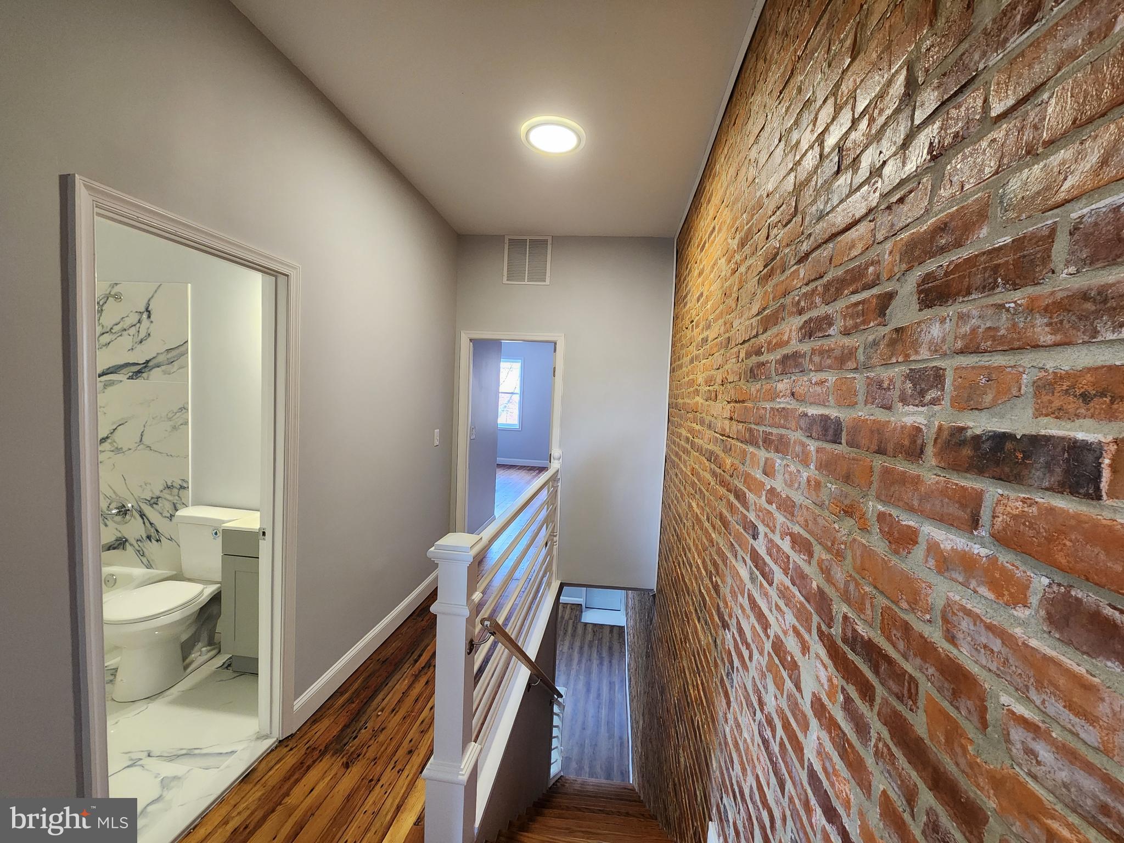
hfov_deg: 106.2
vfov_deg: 89.9
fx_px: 422
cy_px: 422
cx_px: 562
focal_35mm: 13
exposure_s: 1/60
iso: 400
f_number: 2.2
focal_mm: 2.2
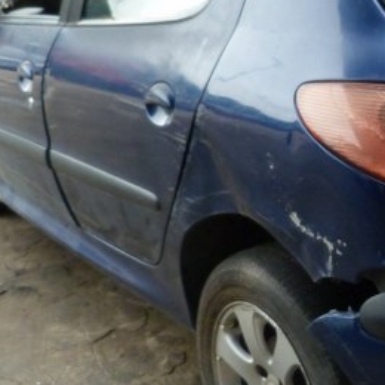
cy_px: 145
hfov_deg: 23.4
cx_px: 447
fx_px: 856
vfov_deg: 25.3
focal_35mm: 68
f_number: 2.8
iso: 250
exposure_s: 1/60
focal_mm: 4.5
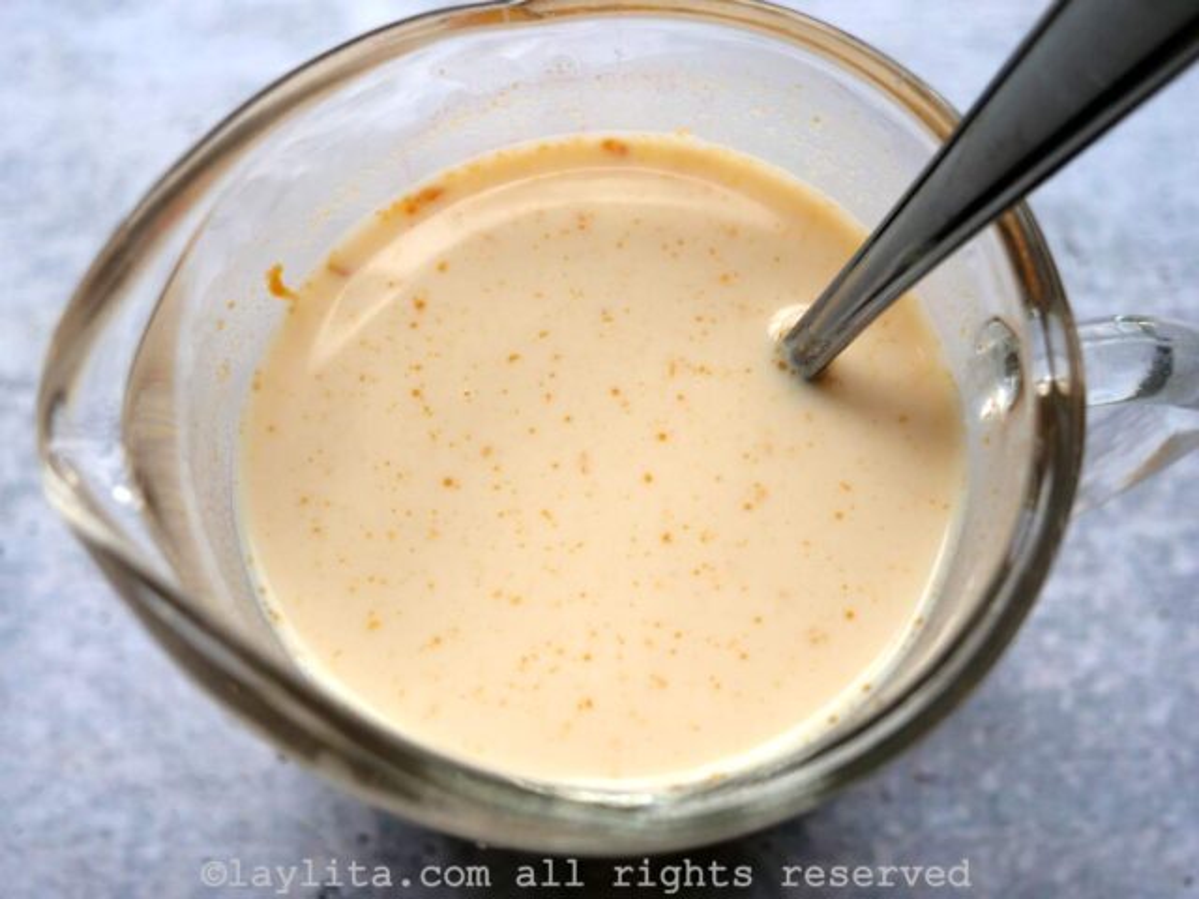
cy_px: 450
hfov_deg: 35.5
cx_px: 600
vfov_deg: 27.0
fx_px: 1870
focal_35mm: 54
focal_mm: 27
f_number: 3.6
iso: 200
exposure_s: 1/125
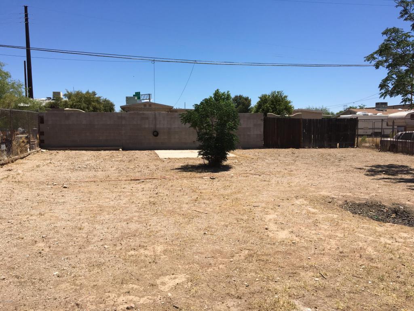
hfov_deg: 61.7
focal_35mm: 29
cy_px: 156
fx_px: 347
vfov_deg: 48.2
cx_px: 207
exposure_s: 1/2198
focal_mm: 4.15
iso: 25
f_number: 2.2
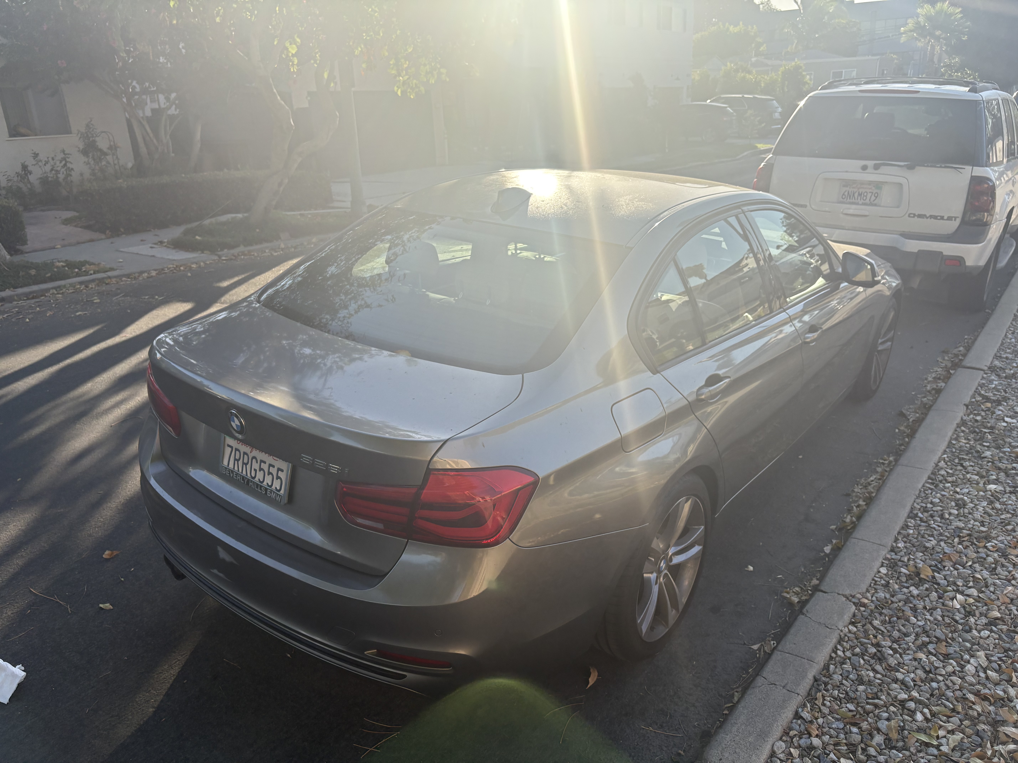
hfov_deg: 67.3
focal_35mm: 26
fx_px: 765
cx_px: 509
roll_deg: +4.1
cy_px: 382
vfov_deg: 53.1
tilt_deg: -19.2
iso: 64
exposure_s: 1/2141
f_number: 1.6
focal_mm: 5.96
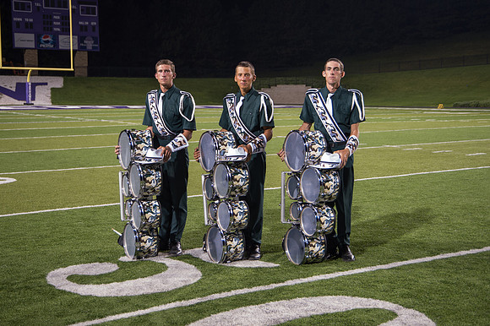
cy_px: 155
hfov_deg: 36.4
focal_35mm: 55
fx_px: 744
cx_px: 223
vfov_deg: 24.7
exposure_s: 1/25
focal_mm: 50
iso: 1000
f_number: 5
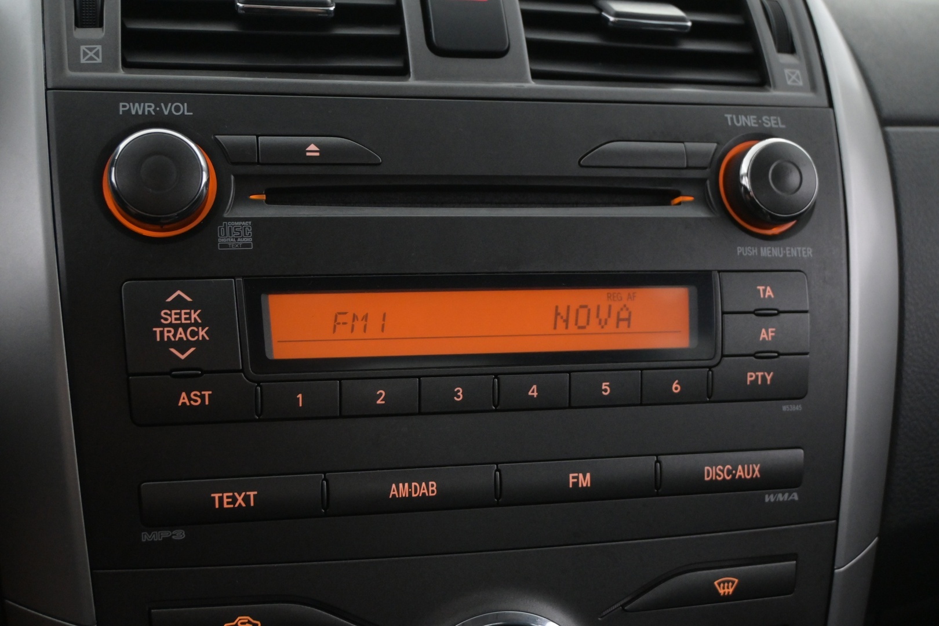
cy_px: 313
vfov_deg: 30.8
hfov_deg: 45.0
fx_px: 1135
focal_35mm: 44
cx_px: 470
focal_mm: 29
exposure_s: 1/50
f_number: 4.8
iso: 2800
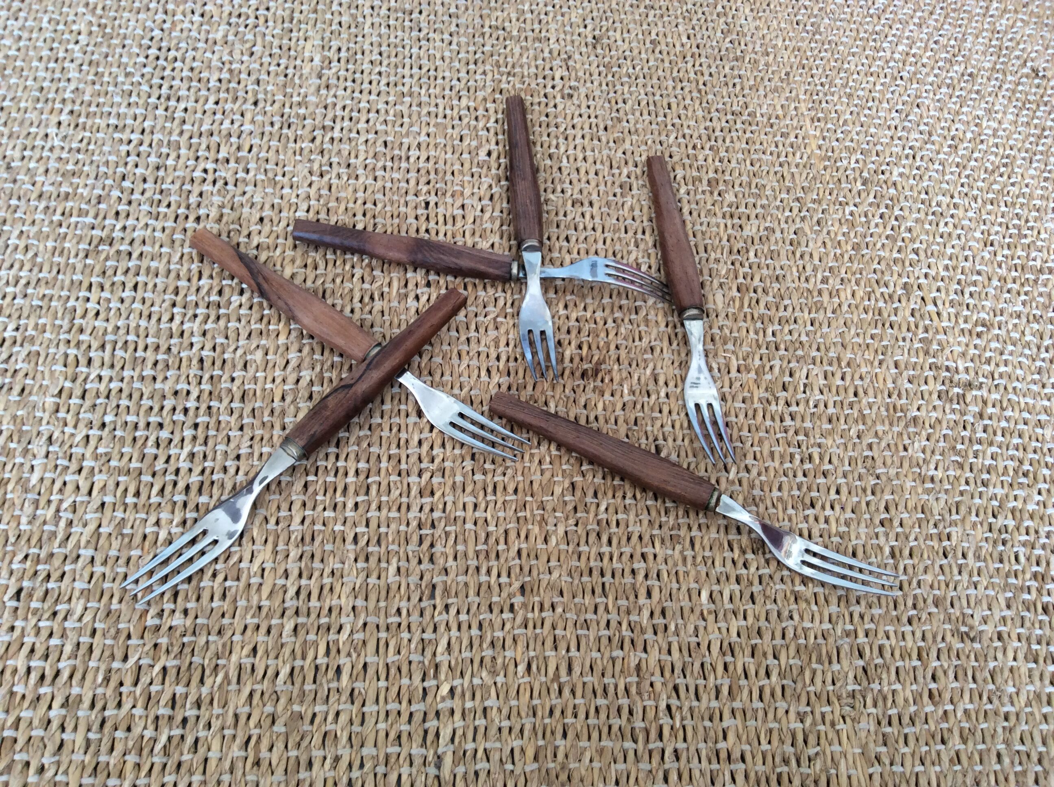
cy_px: 394
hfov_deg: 56.9
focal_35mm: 32
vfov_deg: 44.1
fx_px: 973
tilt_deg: -58.6
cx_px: 527
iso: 64
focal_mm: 3.3
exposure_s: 1/24
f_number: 2.4
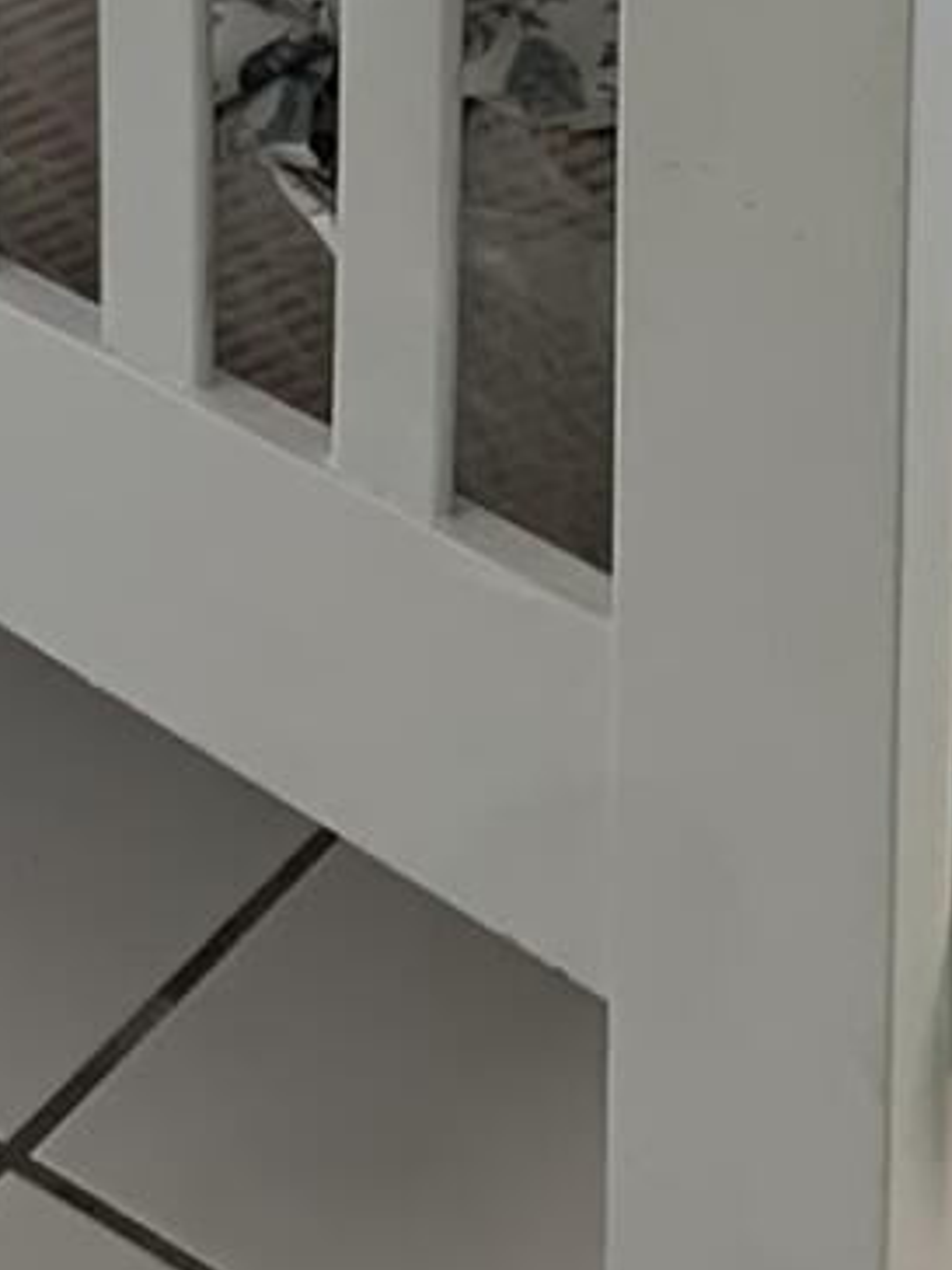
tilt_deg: -9.7
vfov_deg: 10.9
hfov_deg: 10.3
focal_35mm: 143
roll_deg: +1.0
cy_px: -2104
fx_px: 5244
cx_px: 31
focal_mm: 4.25
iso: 32
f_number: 1.8
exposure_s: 1/121
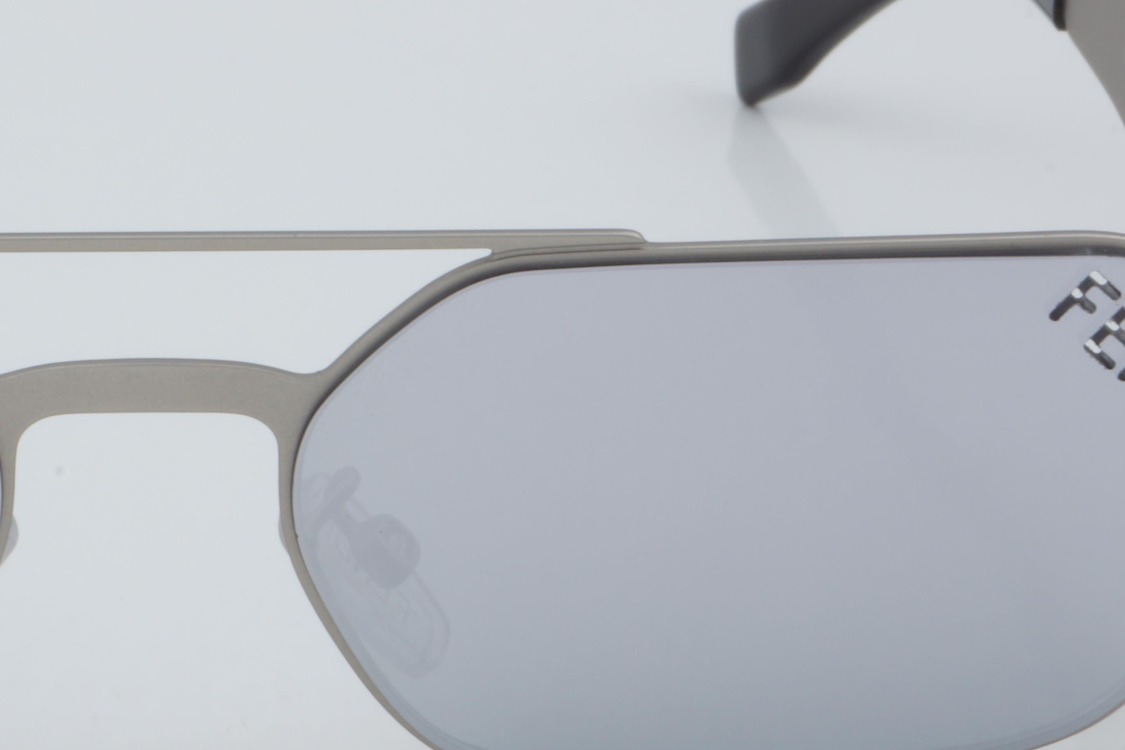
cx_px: 137
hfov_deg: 11.3
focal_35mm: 181
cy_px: 405
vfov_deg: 7.6
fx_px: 5659
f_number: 32
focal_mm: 55
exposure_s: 1/3
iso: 100
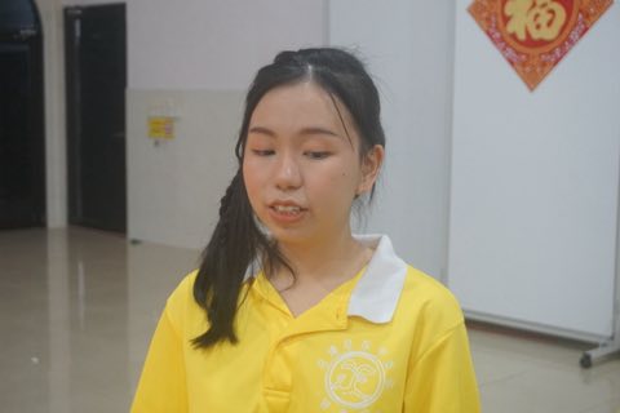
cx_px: 310
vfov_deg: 22.6
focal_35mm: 60
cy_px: 206
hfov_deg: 33.4
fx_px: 1033
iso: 1600
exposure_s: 1/160
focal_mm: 40
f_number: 5.6
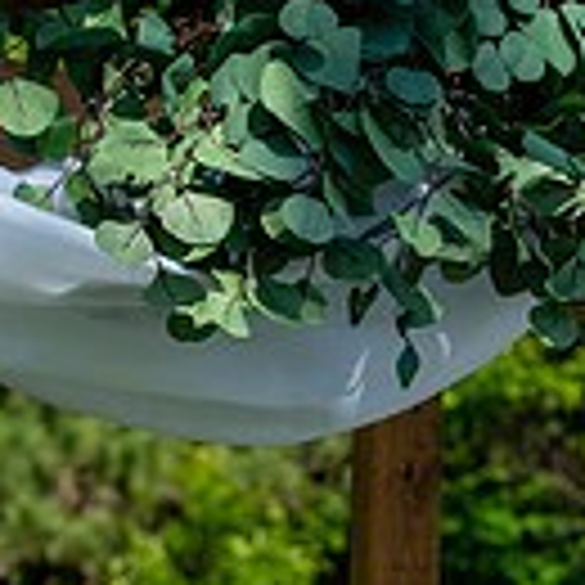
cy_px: 1008
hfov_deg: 8.5
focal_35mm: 206
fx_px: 3939
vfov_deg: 8.2
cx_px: 551
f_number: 7.1
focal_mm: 70
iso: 100
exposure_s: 1/400
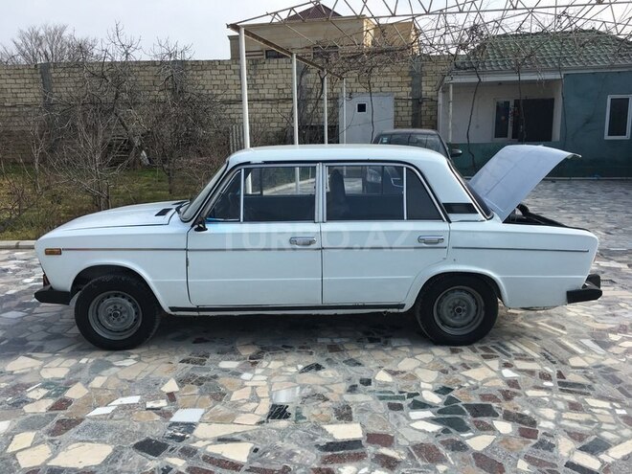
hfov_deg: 61.7
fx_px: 529
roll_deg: +1.2
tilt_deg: -11.3
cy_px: 237
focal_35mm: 29
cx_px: 316
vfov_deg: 48.2
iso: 25
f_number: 2.2
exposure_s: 1/1083
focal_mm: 4.15
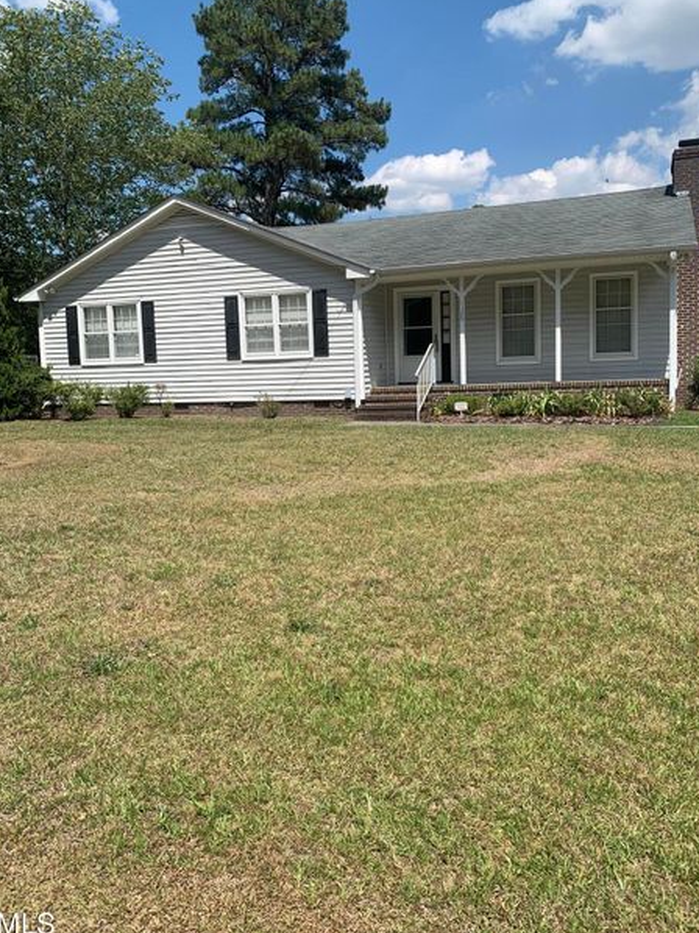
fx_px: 781
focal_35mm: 29
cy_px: 452
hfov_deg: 48.2
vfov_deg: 61.7
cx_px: 362
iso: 25
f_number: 1.8
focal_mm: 4.25
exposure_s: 1/2421
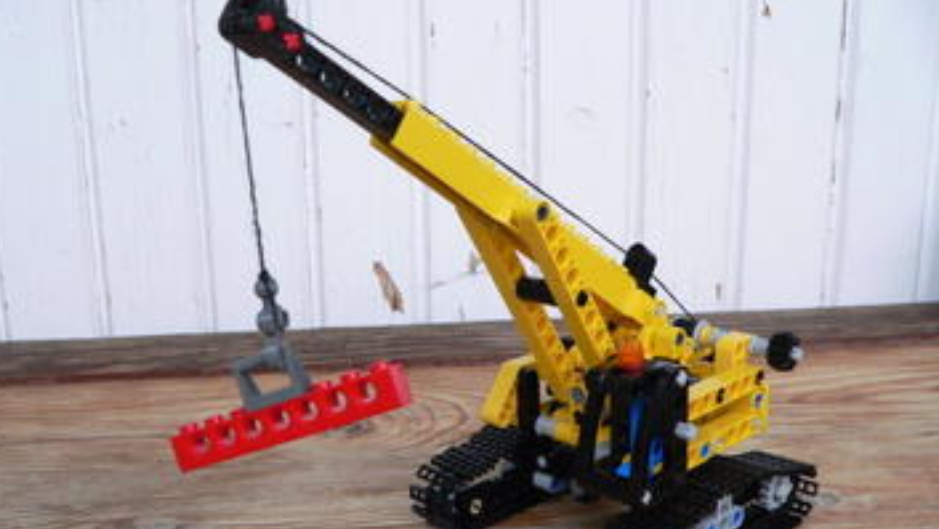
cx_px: 463
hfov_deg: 50.5
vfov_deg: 29.6
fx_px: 996
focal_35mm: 40
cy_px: 332
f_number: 3.3
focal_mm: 6
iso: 400
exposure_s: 1/125
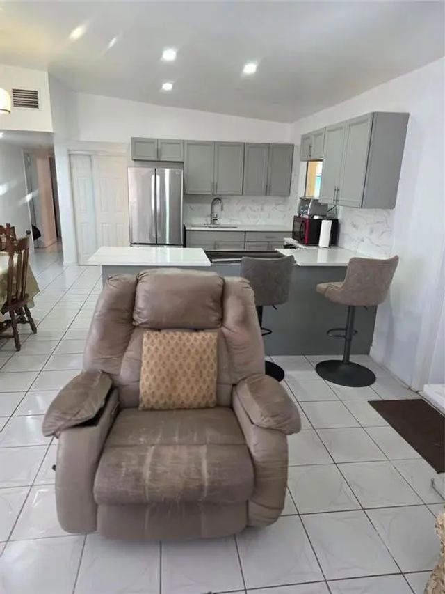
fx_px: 394
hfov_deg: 58.9
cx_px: 222
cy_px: 297
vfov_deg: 73.9
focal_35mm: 23
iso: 640
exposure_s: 1/120
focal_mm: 6.3
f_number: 1.7
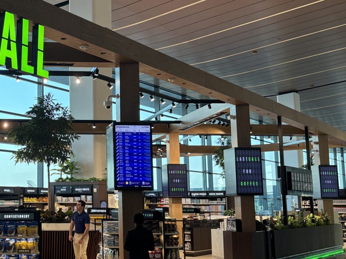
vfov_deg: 27.5
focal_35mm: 53
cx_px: 42
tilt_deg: +8.0
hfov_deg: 34.4
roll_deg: +0.3
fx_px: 530
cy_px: 127
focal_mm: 5.96
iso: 80
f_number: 1.6
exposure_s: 1/120
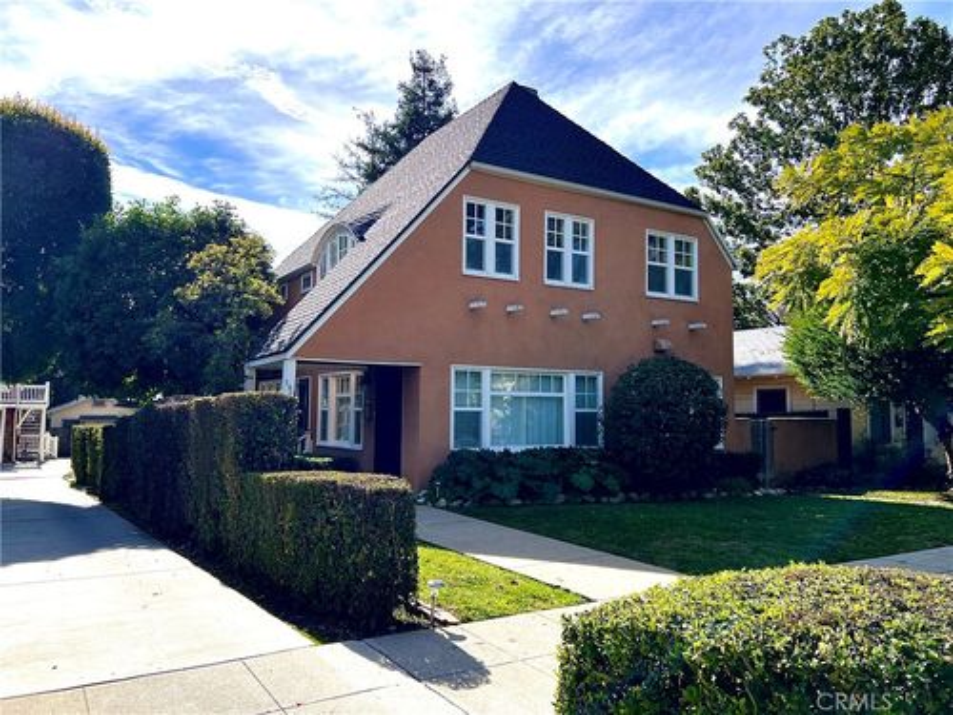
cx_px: 476
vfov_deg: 53.1
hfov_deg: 67.3
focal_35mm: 26
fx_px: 716
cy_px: 358
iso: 50
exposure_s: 1/3257
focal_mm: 5.7
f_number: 1.5
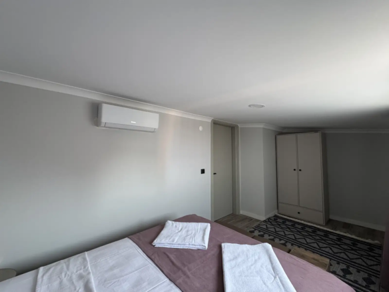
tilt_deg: +2.7
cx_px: 194
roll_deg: +0.9
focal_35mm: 14
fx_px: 157
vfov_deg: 85.7
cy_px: 146
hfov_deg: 102.1
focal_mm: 2.22
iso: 250
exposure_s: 1/99
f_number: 2.2
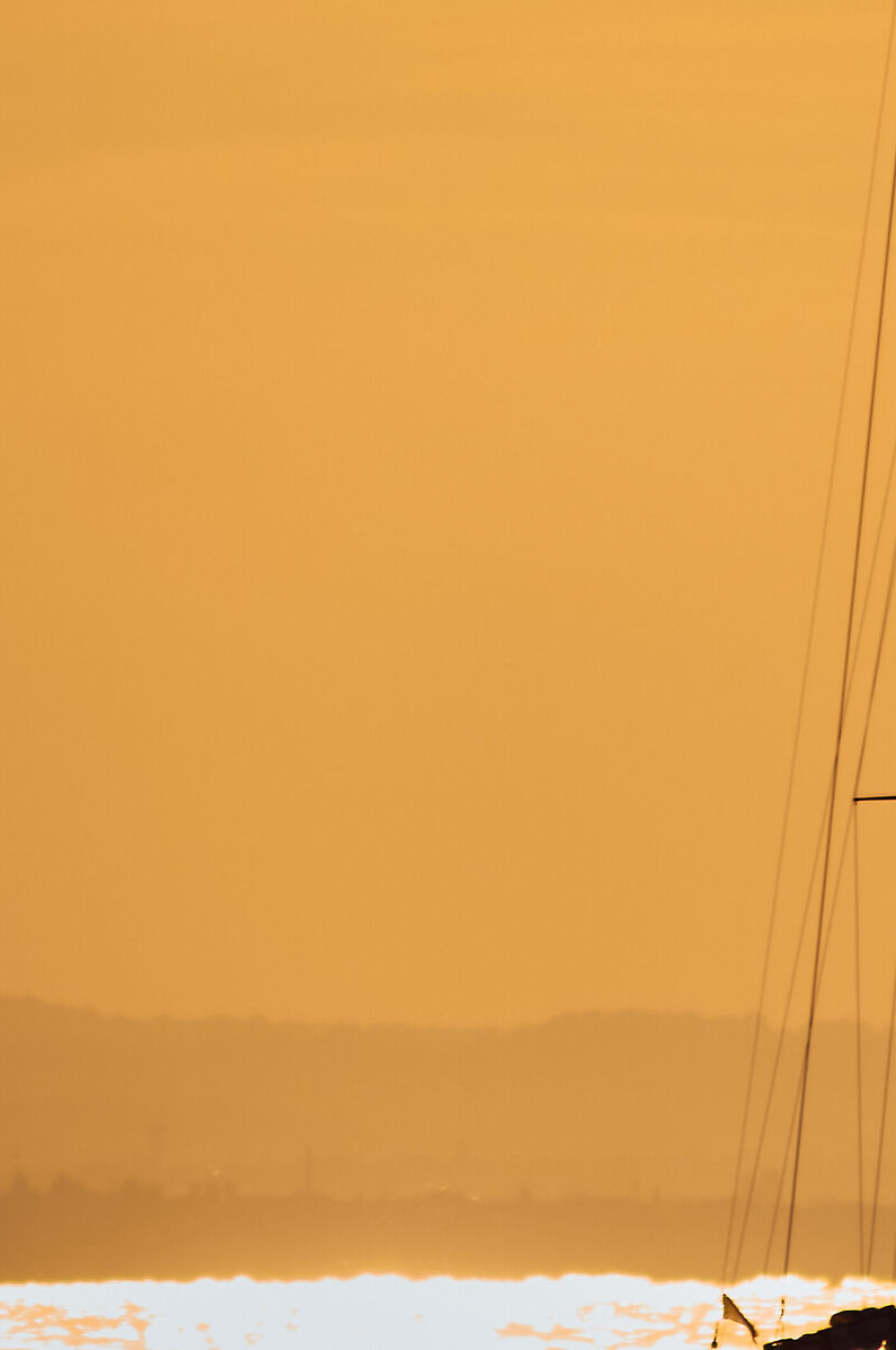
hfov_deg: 1.5
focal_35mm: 902
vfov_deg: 2.3
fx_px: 33760
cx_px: 662
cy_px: 727
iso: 200
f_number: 5.6
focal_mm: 300
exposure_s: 1/800
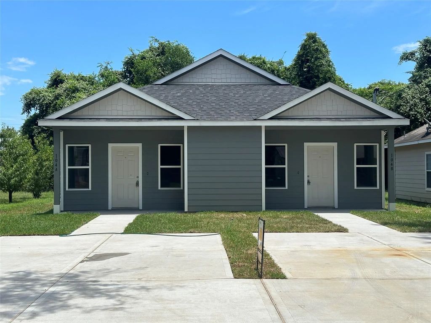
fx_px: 598
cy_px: 162
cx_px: 216
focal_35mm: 48
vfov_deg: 30.3
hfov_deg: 39.7
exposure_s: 1/4785
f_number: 1.78
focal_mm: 6.86
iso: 64
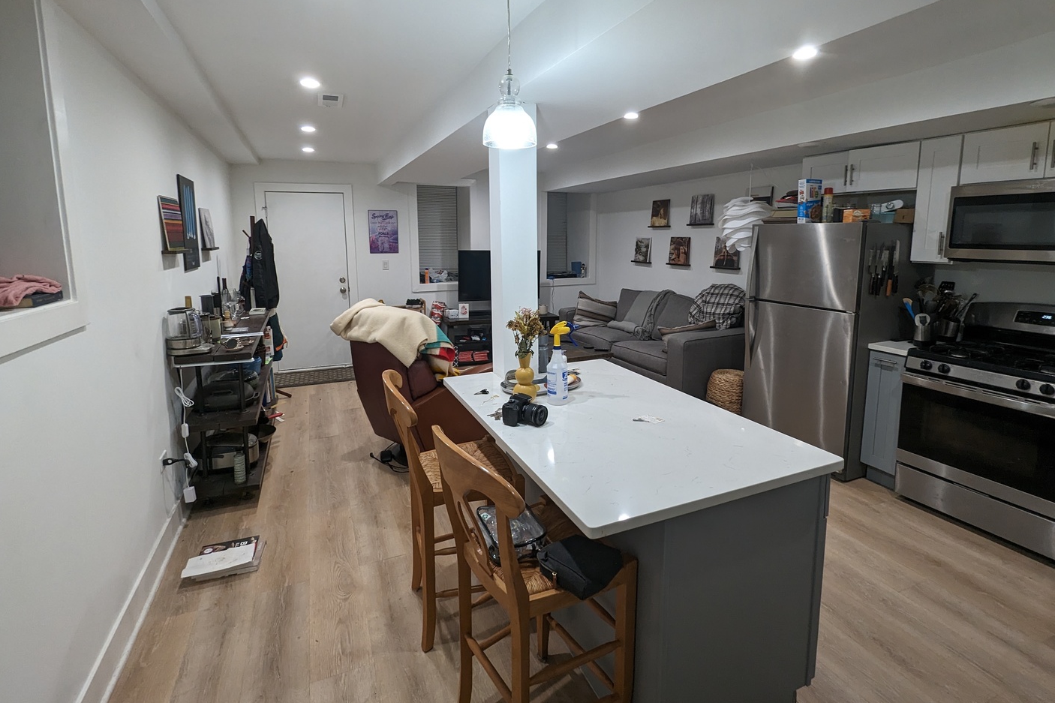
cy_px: 305
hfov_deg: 93.3
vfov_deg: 70.1
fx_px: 498
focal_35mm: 17
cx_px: 537
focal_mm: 2.35
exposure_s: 1/60
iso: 142
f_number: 2.2
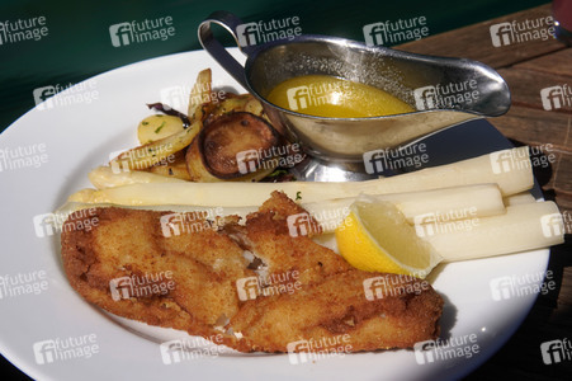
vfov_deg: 29.8
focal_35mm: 45
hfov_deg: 43.6
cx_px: 286
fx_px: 714
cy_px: 190
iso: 160
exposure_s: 1/1250
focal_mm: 30
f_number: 8
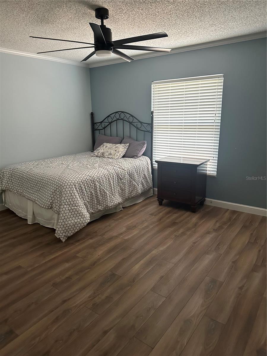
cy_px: 178
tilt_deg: -13.1
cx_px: 134
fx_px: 247
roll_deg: +0.8
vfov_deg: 71.6
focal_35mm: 24
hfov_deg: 56.8
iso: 500
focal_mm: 6.86
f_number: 1.78
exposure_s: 1/60
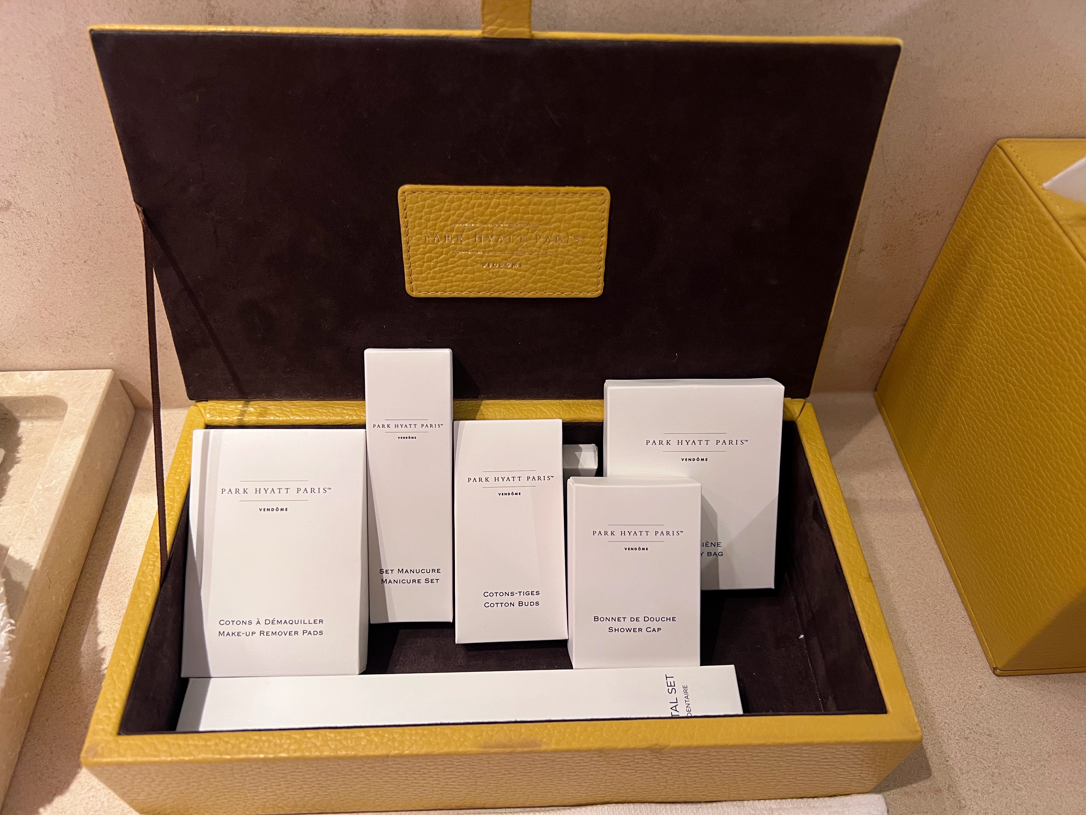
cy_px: 408
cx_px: 543
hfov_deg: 67.3
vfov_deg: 53.1
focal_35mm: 26
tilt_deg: -49.1
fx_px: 816
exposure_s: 1/50
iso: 160
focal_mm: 5.7
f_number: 1.5
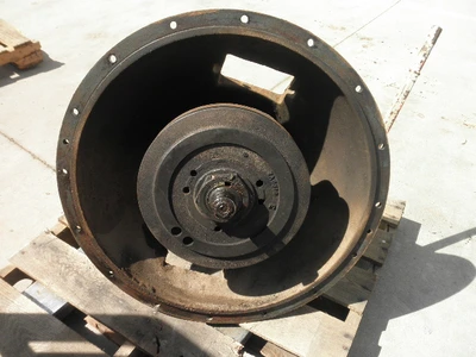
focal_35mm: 28
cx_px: 238
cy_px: 178
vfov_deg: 49.7
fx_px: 385
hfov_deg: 63.4
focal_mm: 5
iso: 64
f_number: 3
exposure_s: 1/500
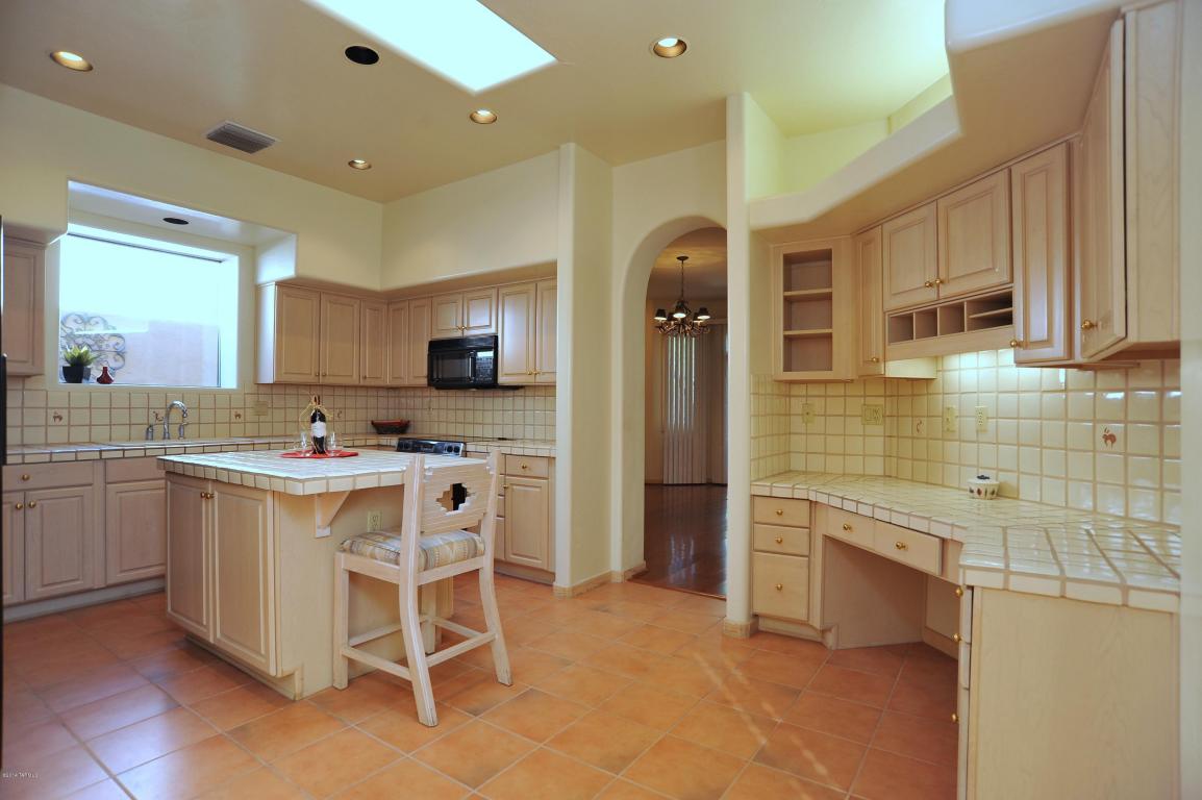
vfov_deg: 67.3
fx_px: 601
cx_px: 601
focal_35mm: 18
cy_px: 400
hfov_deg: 90.0
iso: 500
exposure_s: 1/30
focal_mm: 18
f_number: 6.3
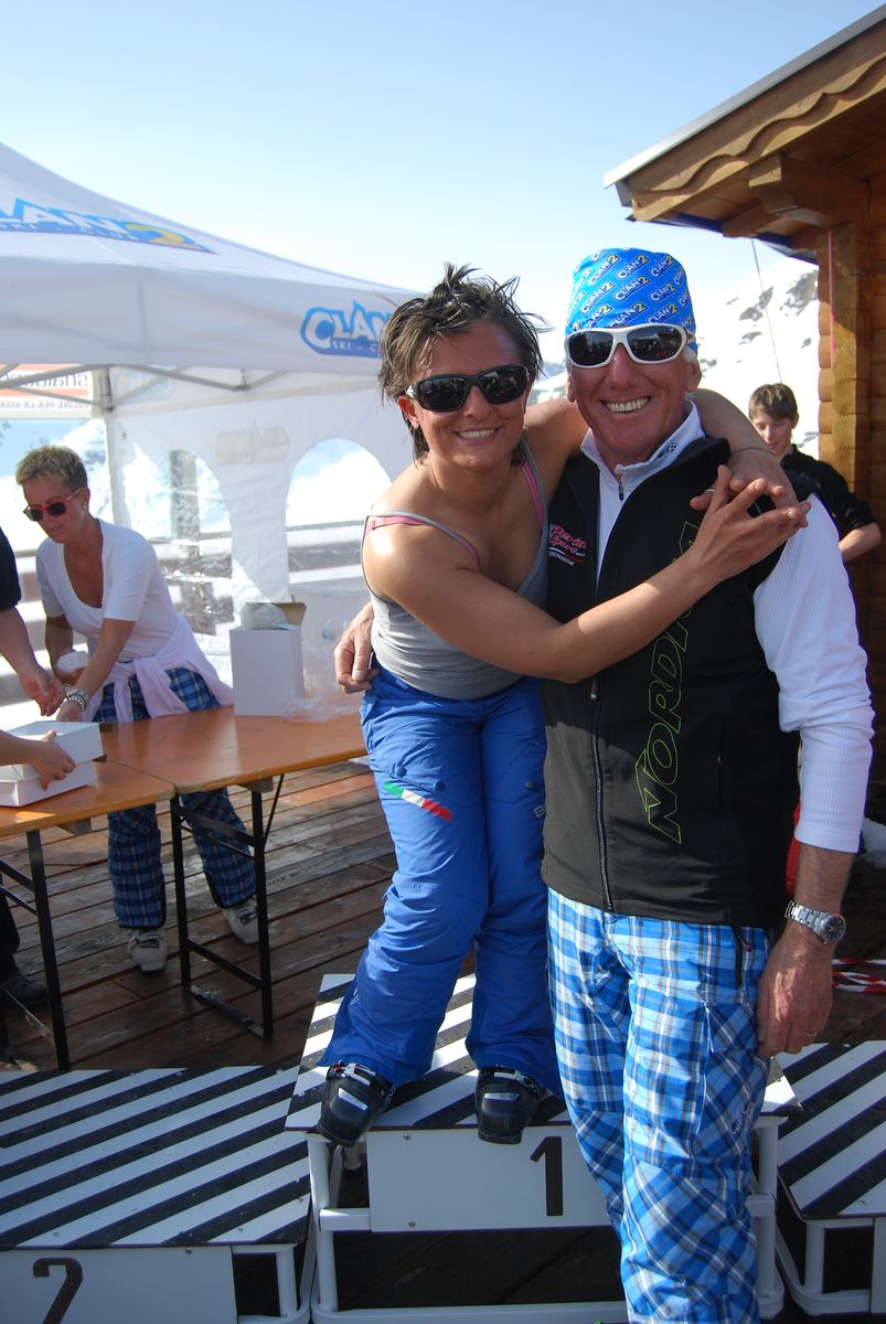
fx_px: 1105
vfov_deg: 61.9
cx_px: 443
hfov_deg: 43.7
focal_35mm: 30
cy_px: 662
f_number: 3.8
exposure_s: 1/1000
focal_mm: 20
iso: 200
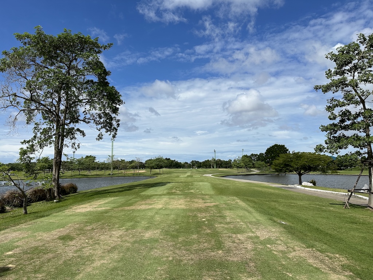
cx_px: 186
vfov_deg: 56.8
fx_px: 259
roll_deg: +1.2
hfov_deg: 71.6
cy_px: 140
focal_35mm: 24
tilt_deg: +5.3
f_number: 1.78
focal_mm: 6.86
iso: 80
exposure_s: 1/9709
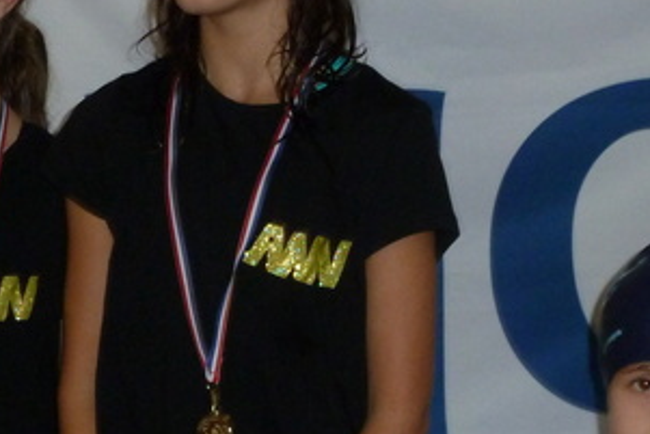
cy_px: 270
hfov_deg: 17.8
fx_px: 2077
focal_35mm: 115
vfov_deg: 11.9
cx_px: 387
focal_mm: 6.9
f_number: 3.7
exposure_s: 1/30
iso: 250
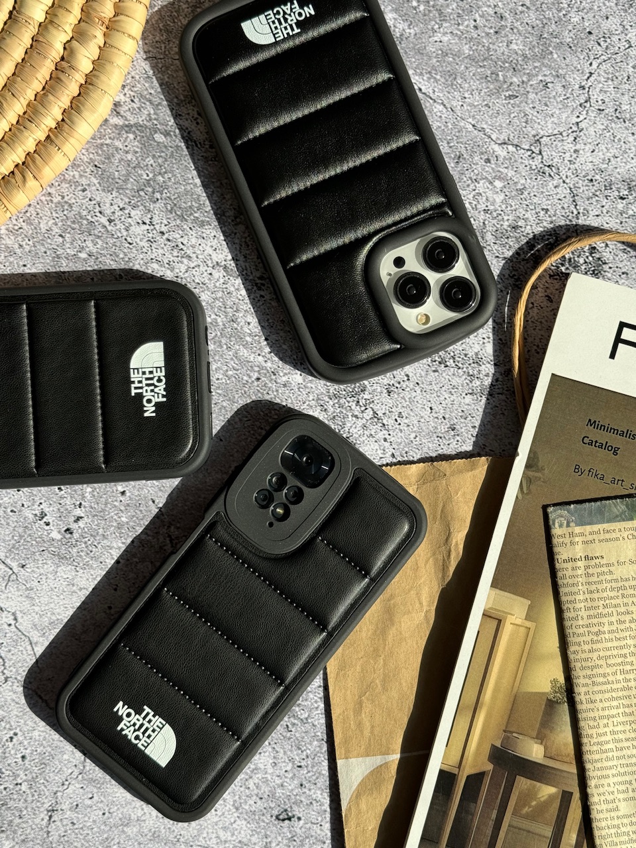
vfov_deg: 39.7
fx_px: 1176
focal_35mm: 48
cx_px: 318
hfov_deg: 30.3
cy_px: 424
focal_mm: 6.86
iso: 64
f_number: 1.78
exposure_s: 1/2331
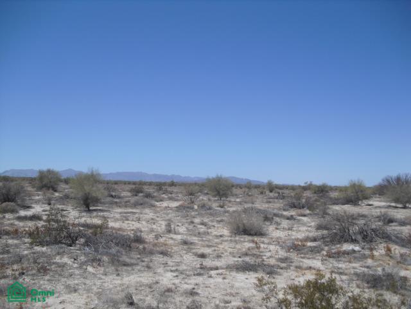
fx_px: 427
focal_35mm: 36
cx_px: 206
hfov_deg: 51.4
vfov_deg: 39.7
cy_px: 154
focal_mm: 6.3
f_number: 7.8
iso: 64
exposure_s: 1/250
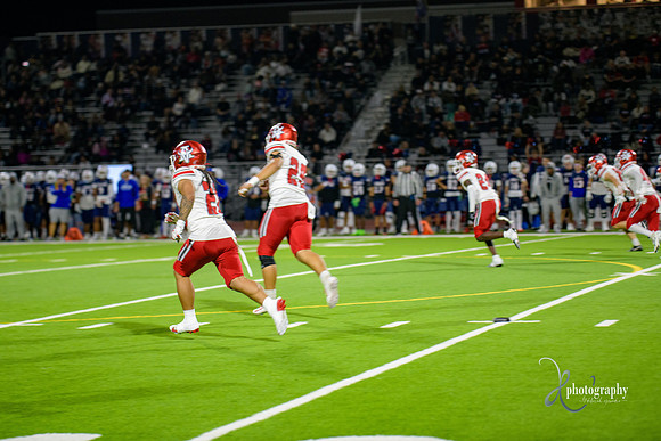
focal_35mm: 120
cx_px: 330
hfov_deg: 17.1
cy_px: 220
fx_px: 2204
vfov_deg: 11.4
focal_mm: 120
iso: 2000
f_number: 2.8
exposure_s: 1/250
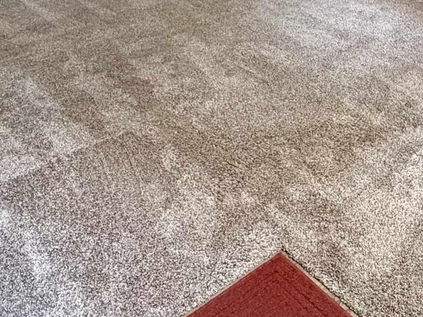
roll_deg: +1.2
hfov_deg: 42.0
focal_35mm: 45
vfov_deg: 30.2
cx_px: 244
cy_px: 10
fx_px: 550
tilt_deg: -20.8
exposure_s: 1/60
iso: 800
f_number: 2.2
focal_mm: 2.22
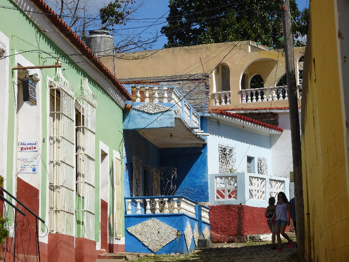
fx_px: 1280
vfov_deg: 11.7
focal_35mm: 127
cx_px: 174
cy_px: 131
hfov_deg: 15.5
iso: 80
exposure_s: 1/800
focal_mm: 21.66
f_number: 5.6
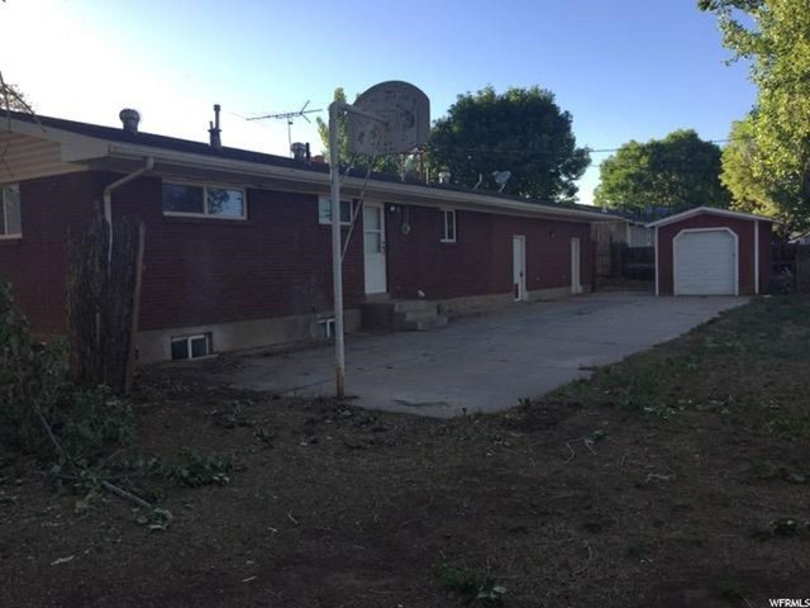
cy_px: 304
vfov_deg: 48.2
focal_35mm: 29
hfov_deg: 61.7
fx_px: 679
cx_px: 405
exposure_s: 1/573
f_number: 2.2
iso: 32
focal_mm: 4.15
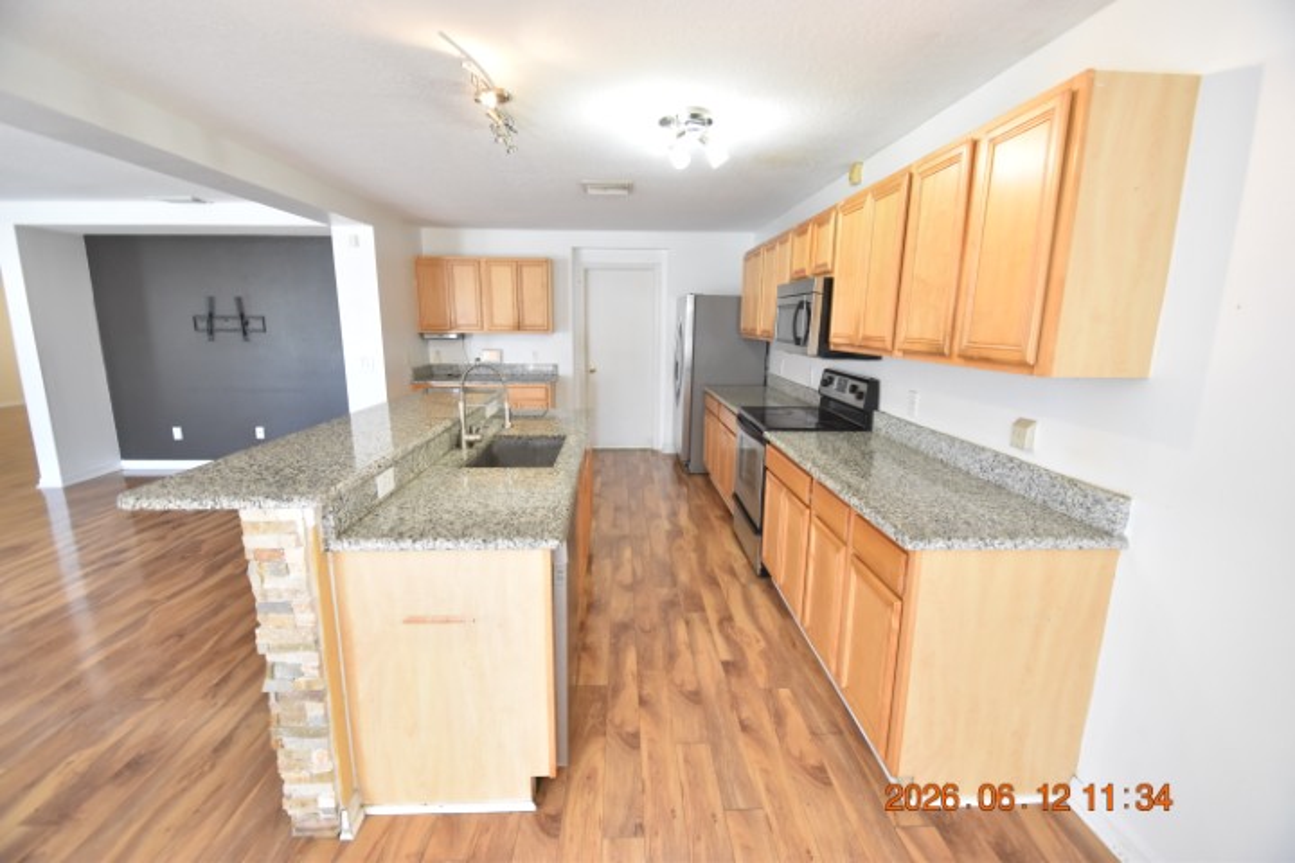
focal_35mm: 15
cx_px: 648
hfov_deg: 100.4
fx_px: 540
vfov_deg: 77.3
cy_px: 432
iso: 800
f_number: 3.5
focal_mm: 10
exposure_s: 1/45
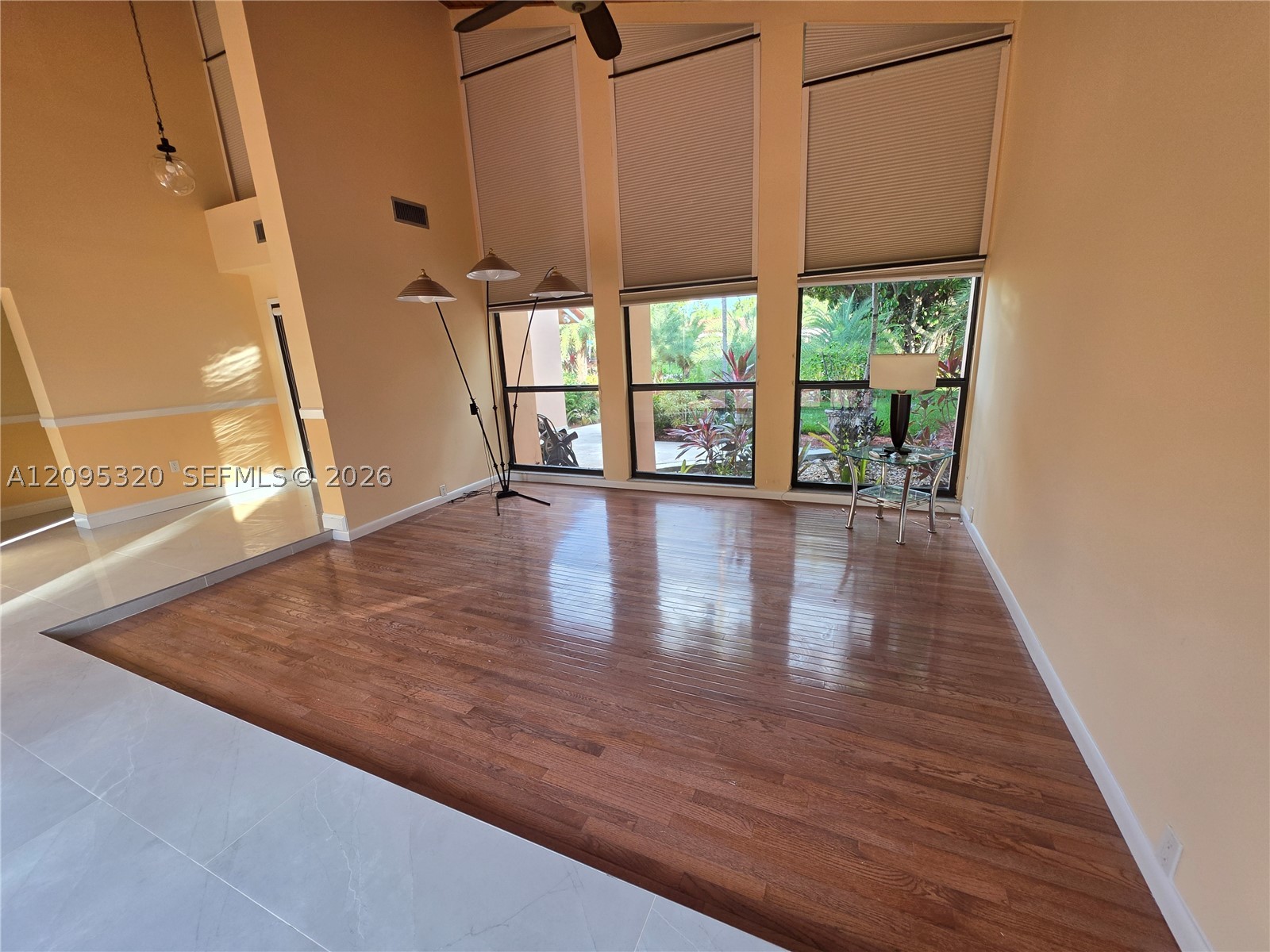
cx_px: 635
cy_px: 476
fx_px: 477
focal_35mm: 13
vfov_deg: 89.9
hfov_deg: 106.2
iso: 50
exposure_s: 1/120
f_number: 1.9
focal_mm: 2.2
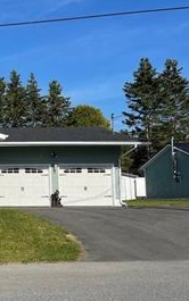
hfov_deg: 21.4
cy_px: 171
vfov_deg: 38.8
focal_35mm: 52
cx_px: -85
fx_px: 428
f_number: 1.6
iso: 32
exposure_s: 1/5618
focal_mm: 5.1
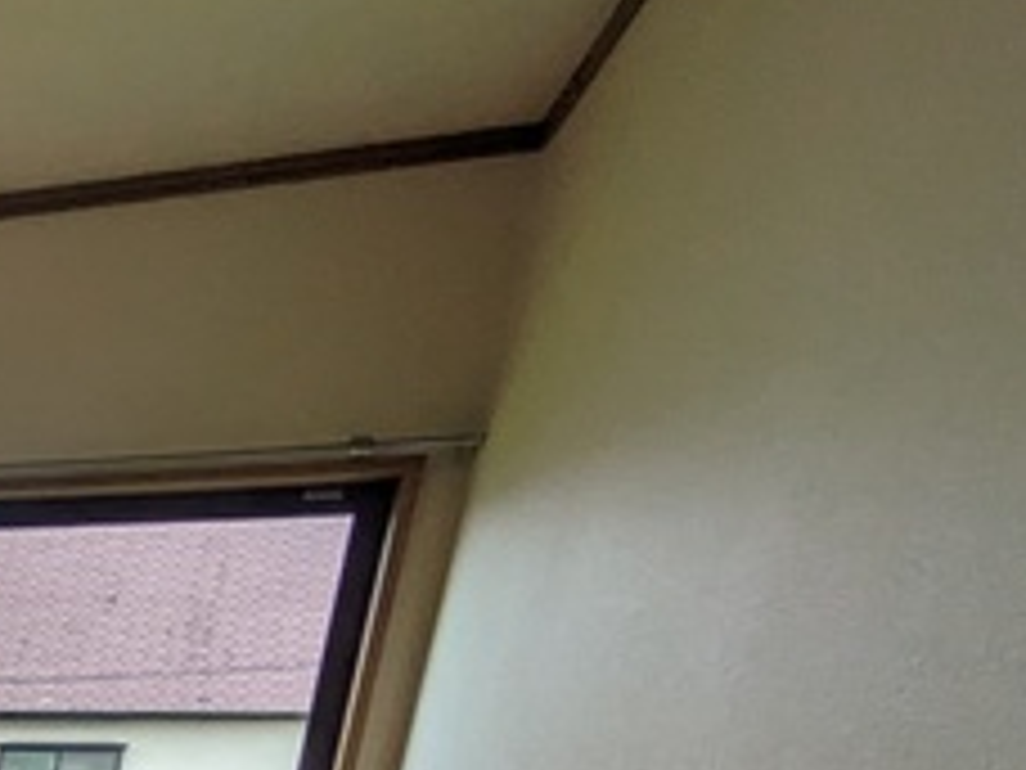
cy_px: 1274
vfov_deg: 20.0
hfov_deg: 20.2
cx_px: -934
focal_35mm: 59
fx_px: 1749
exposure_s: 1/387
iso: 47
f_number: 2.2
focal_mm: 1.83
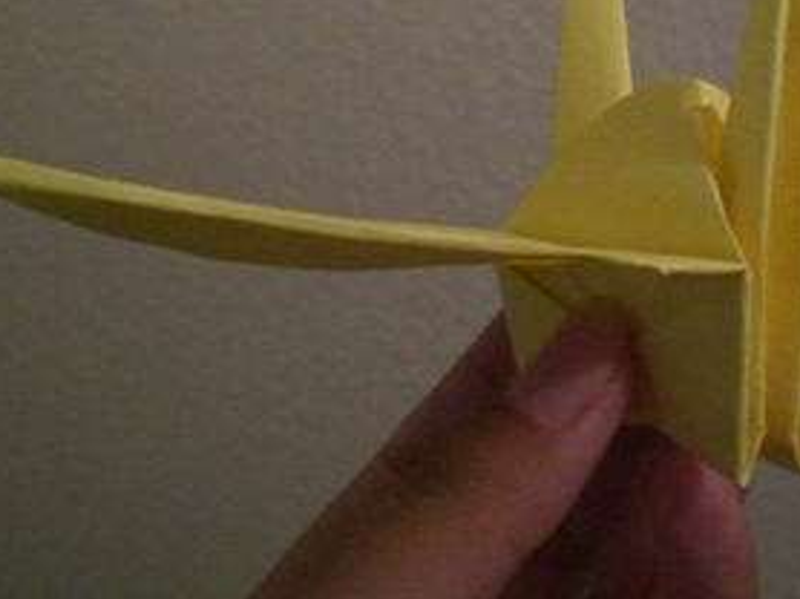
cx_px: 538
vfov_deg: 20.6
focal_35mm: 70
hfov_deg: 27.6
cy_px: 69
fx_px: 1616
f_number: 3.1
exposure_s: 1/50
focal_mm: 6.3
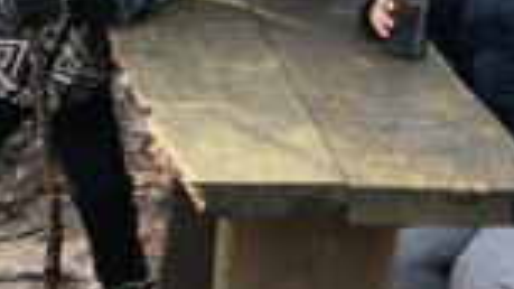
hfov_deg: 14.5
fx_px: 2017
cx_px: 333
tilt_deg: -18.8
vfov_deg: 8.2
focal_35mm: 148
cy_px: 40
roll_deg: +0.3
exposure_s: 1/122
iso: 25
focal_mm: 6
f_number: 2.4
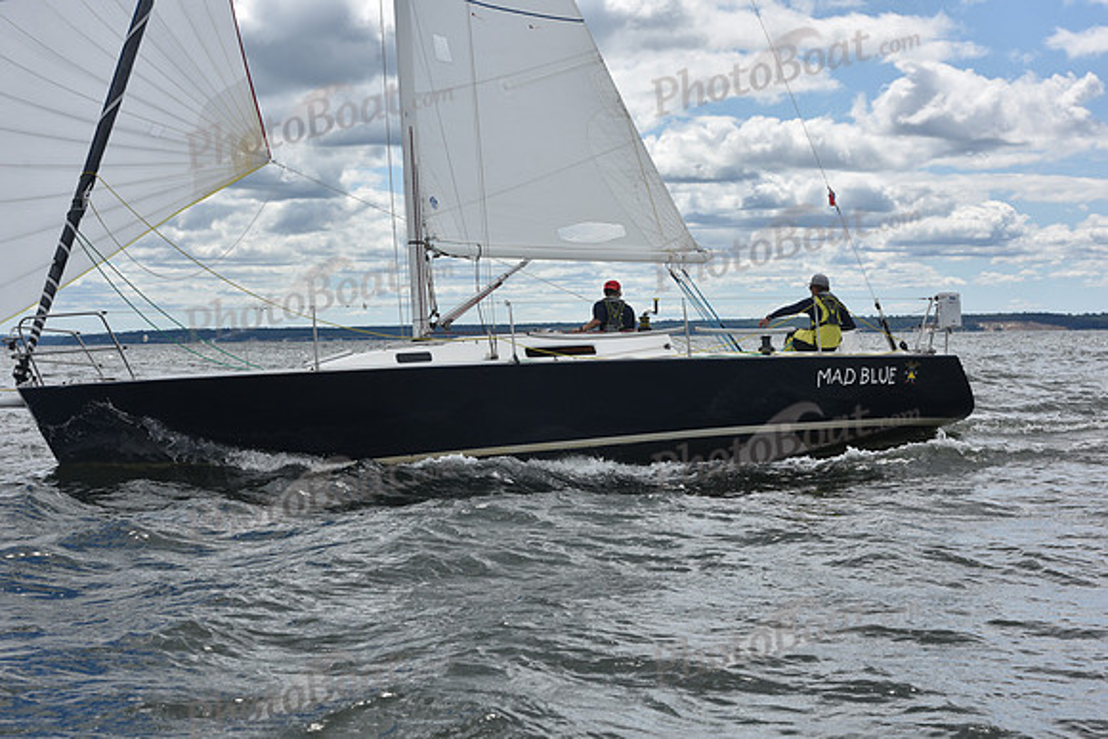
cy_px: 370
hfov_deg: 28.8
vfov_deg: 19.5
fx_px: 2155
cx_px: 554
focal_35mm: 70
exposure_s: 1/800
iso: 250
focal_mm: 70
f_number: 10
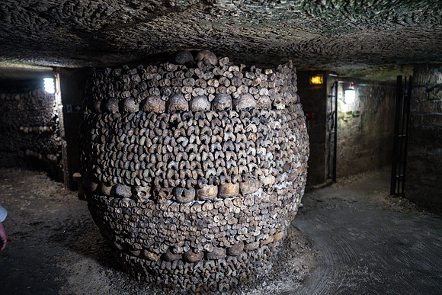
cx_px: 221
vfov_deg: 53.2
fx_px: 295
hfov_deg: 73.7
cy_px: 148
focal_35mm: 24
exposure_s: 1/50
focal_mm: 24
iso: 2000
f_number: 1.4
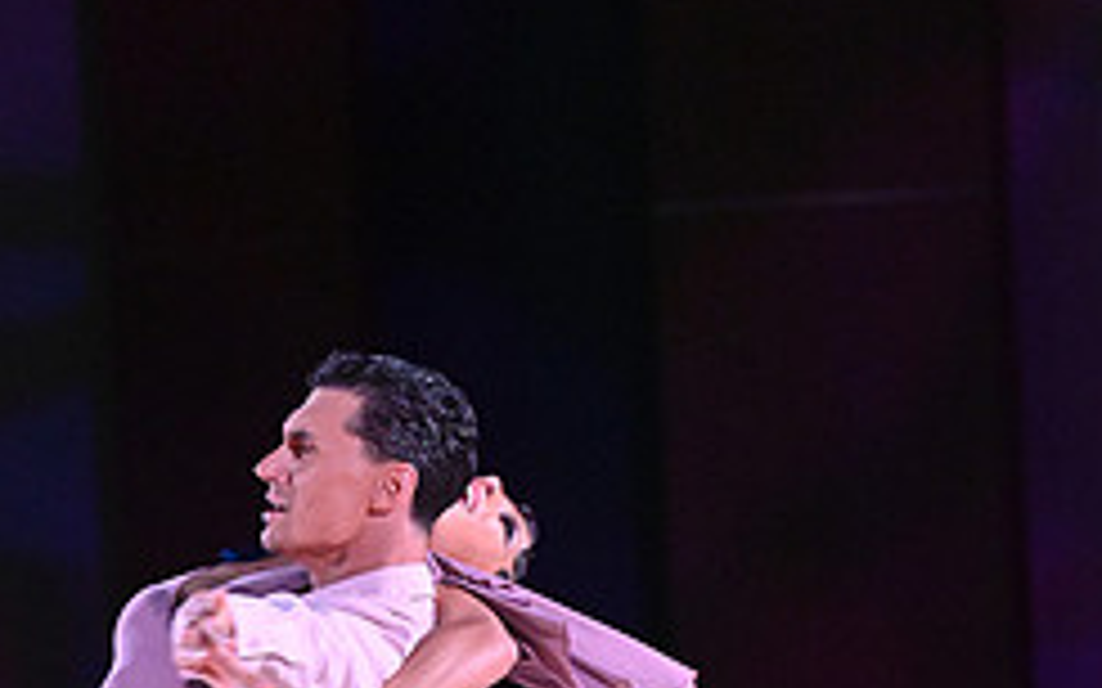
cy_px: 1241
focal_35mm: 386
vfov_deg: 3.4
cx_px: 326
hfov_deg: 5.4
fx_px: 11590
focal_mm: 160
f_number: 5.6
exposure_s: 1/400
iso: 5000
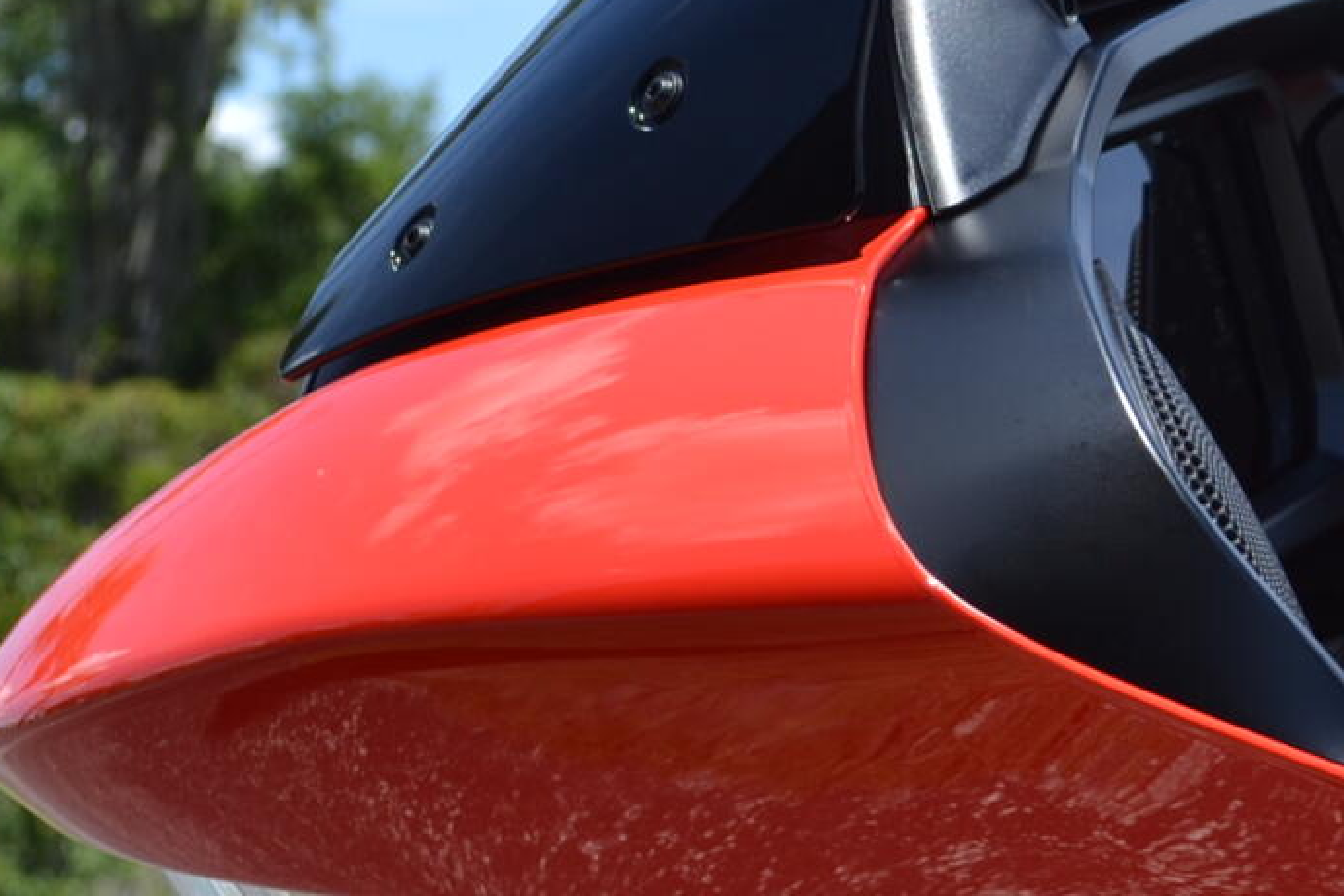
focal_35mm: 174
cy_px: 792
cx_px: 1829
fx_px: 6495
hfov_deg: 11.5
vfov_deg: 7.9
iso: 100
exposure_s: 1/250
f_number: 7.1
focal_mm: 40
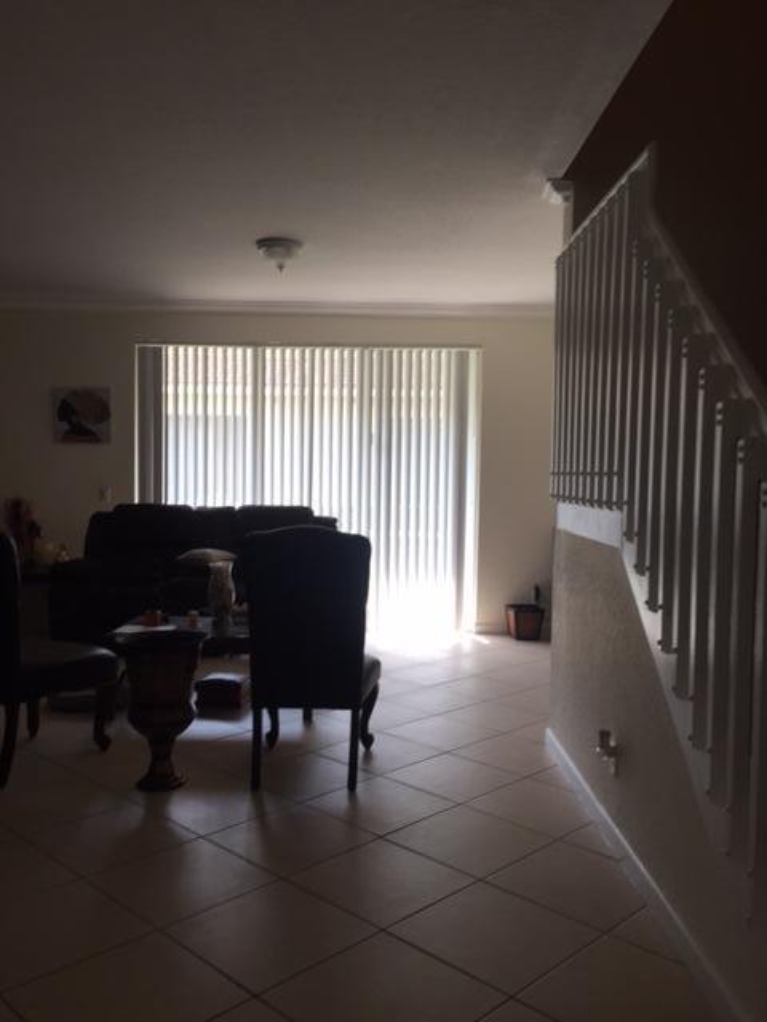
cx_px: 384
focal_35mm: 29
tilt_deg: -2.1
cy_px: 511
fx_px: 857
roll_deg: -1.2
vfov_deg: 61.7
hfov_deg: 48.2
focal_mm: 4.15
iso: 32
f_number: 2.2
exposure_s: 1/60
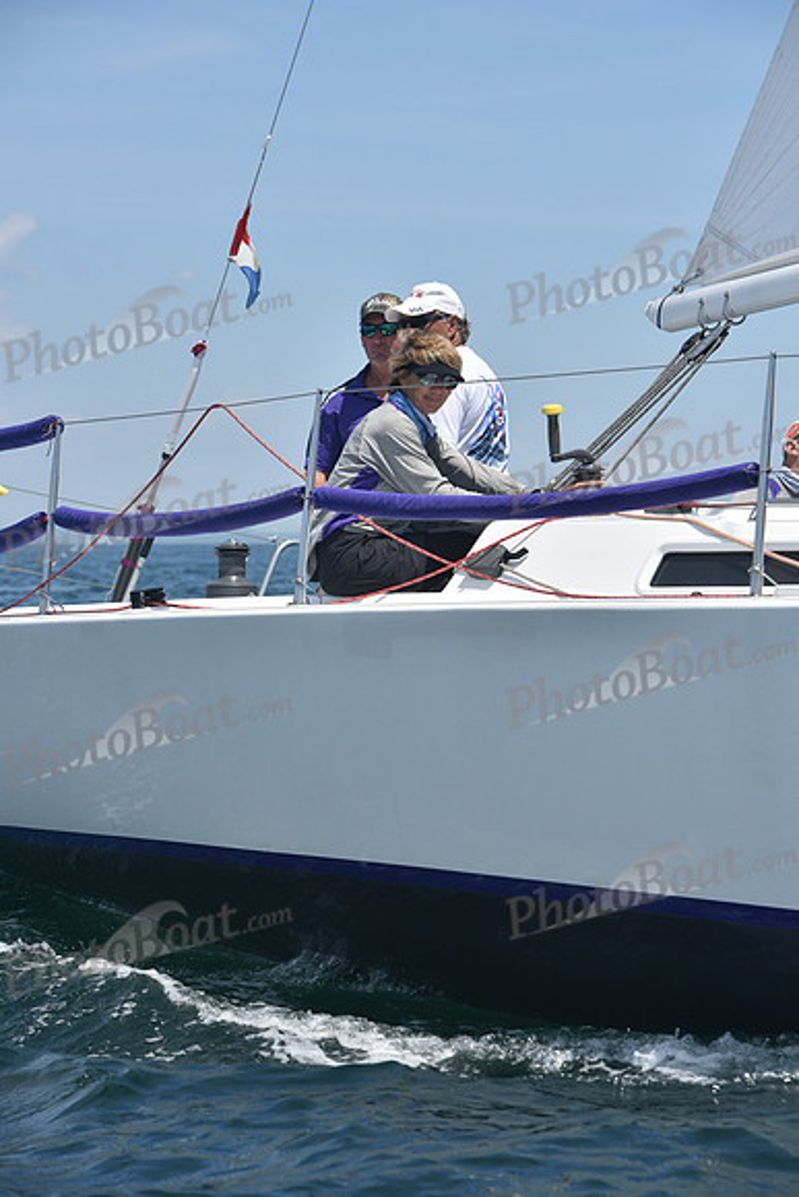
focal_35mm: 135
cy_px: 598
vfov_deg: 15.2
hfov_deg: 10.2
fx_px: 4491
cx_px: 400
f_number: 9
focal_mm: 135
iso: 320
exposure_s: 1/1250
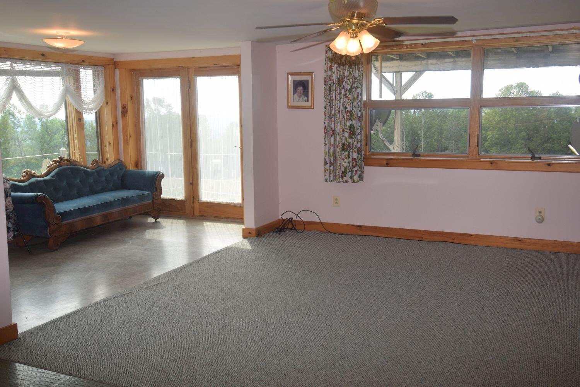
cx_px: 290
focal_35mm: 36
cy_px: 194
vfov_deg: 36.9
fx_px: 580
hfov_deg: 53.1
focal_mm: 24
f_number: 5.6
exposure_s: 1/125
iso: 180
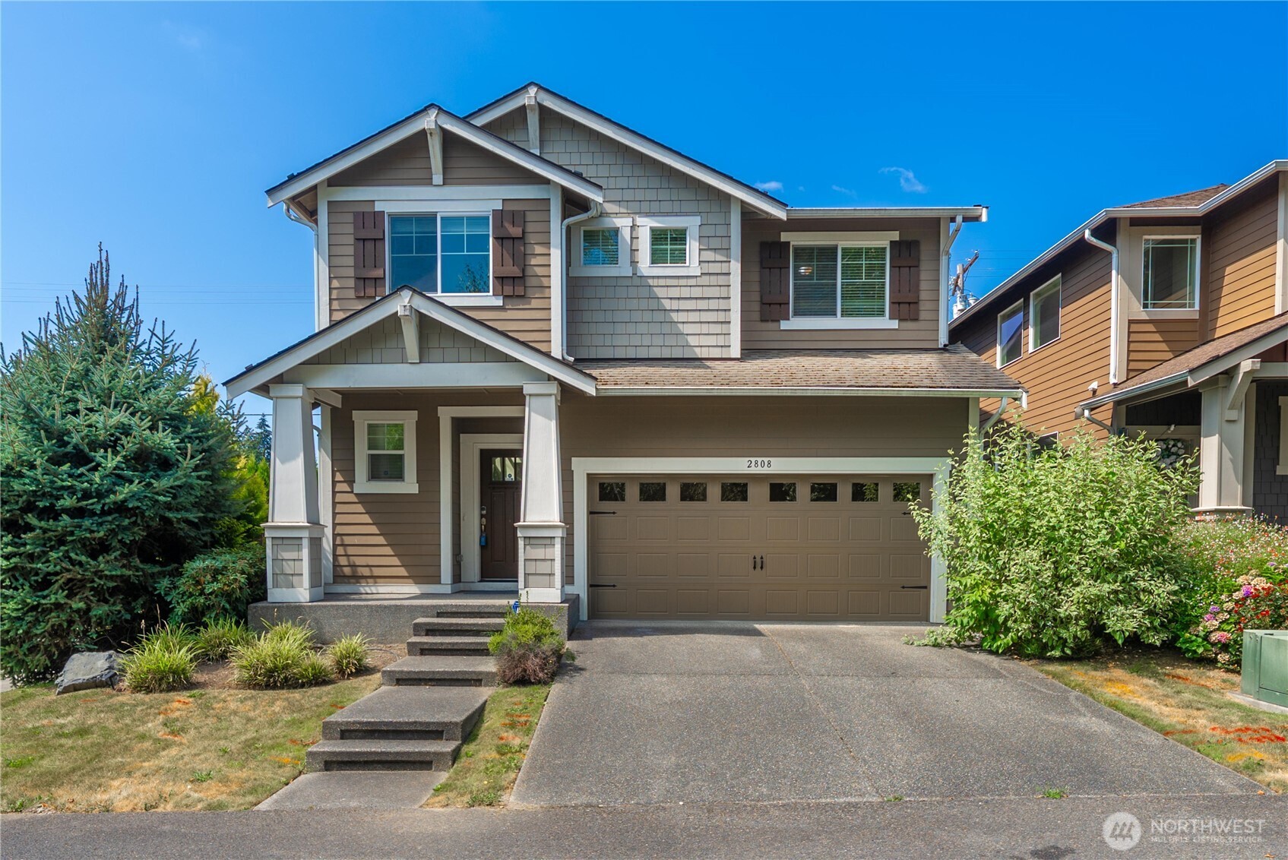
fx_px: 501
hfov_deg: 104.2
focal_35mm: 14
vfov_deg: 81.3
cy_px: 430
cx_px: 644
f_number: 7.1
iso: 80
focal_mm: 14
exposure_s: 1/100
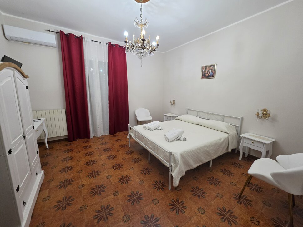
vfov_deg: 89.9
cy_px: 114
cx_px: 152
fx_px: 114
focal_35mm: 13
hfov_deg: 106.2
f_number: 1.9
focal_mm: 2.2
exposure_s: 1/100
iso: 250
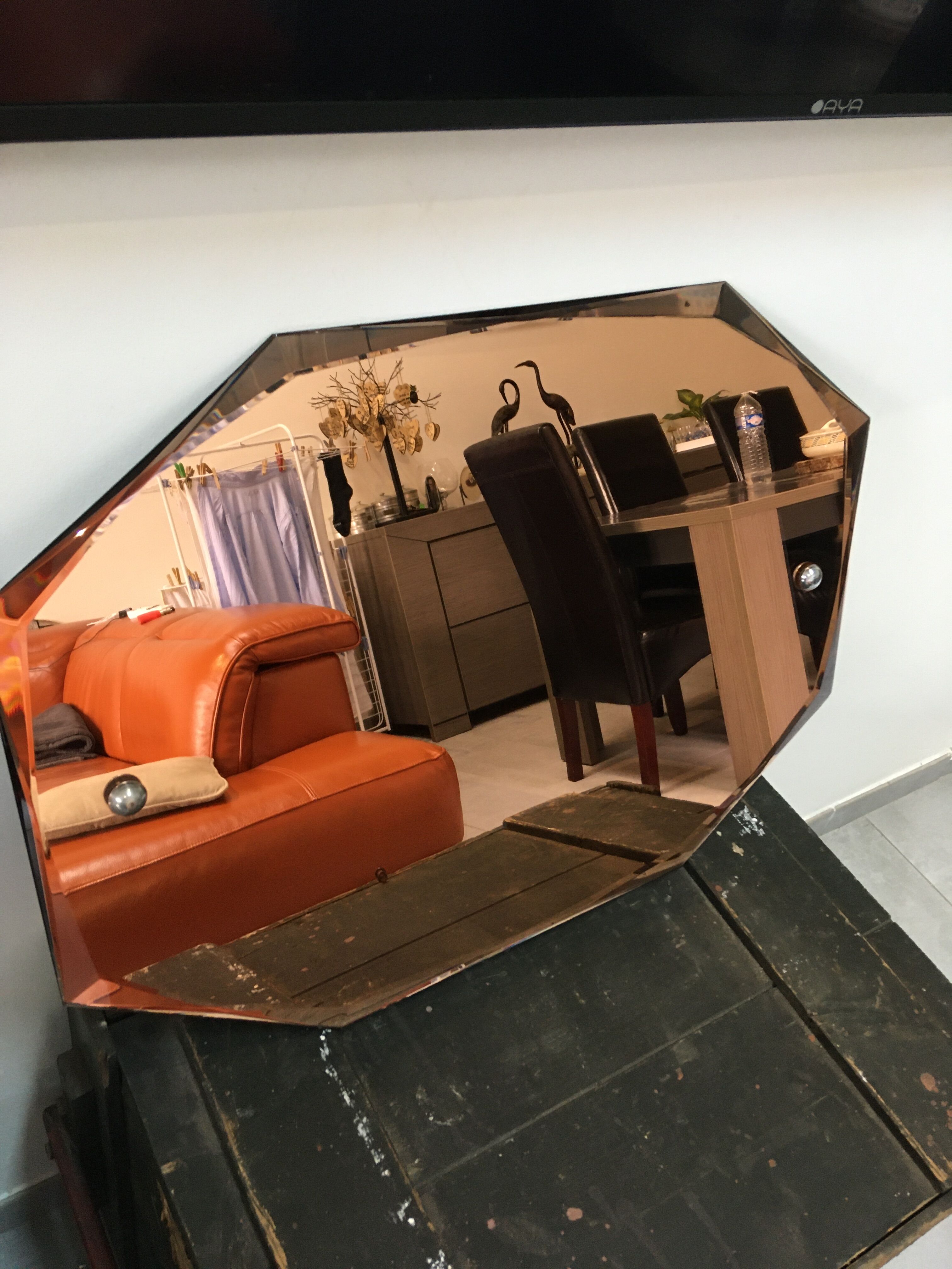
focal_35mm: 29
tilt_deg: -42.1
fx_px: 1063
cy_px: 634
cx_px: 476
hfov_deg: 48.2
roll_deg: -13.2
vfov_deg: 61.7
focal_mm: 4.15
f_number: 2.2
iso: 160
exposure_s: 1/33
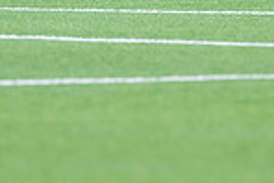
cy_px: -153
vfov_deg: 0.8
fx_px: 13599
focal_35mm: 1785
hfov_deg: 1.2
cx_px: 171
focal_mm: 420
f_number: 4
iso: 3200
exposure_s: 1/1250
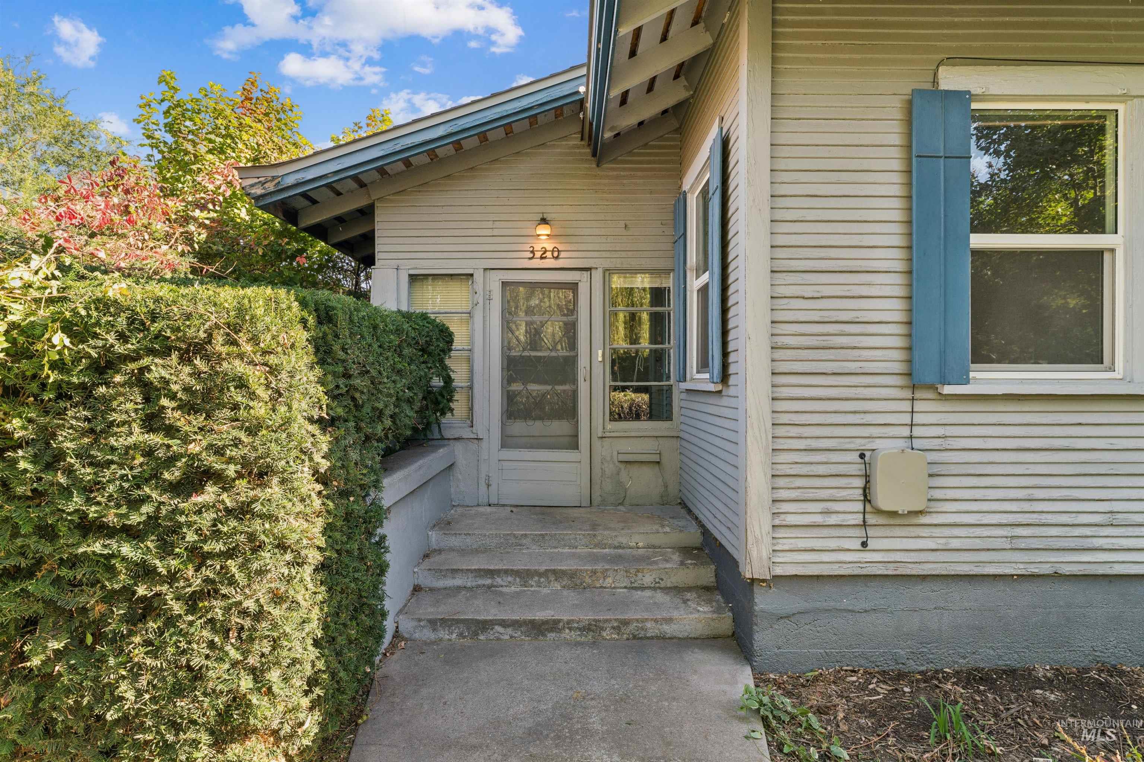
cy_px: 381
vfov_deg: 67.1
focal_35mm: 18
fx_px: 575
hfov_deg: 89.7
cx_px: 572
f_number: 13
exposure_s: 1/20
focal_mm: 18.1
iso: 400
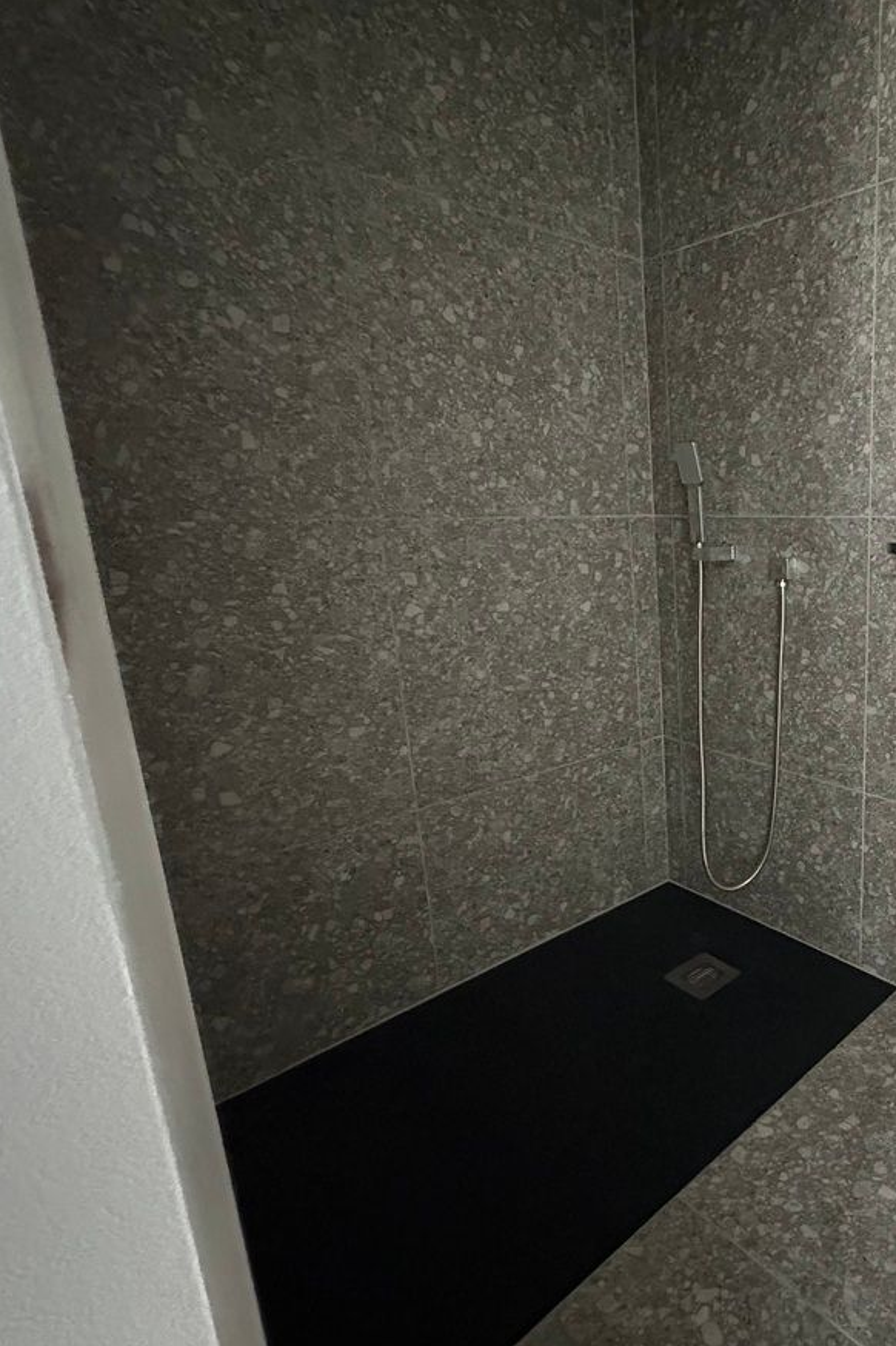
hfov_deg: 54.7
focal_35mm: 20
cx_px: 788
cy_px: 687
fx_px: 747
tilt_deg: -13.7
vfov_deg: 84.0
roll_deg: +0.0
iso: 1250
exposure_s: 1/30
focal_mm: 2.22
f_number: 2.2
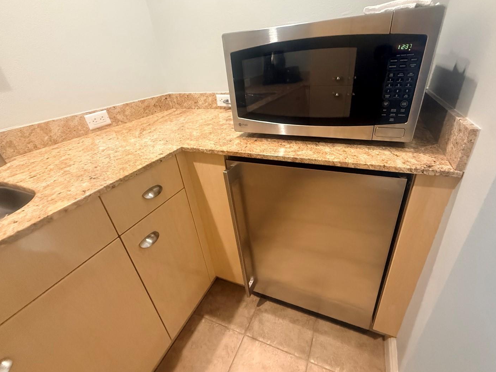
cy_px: 181
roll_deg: +3.1
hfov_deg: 94.4
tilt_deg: -31.2
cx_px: 265
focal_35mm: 16
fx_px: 229
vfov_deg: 78.1
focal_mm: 2.22
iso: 800
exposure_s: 1/60
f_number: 2.2
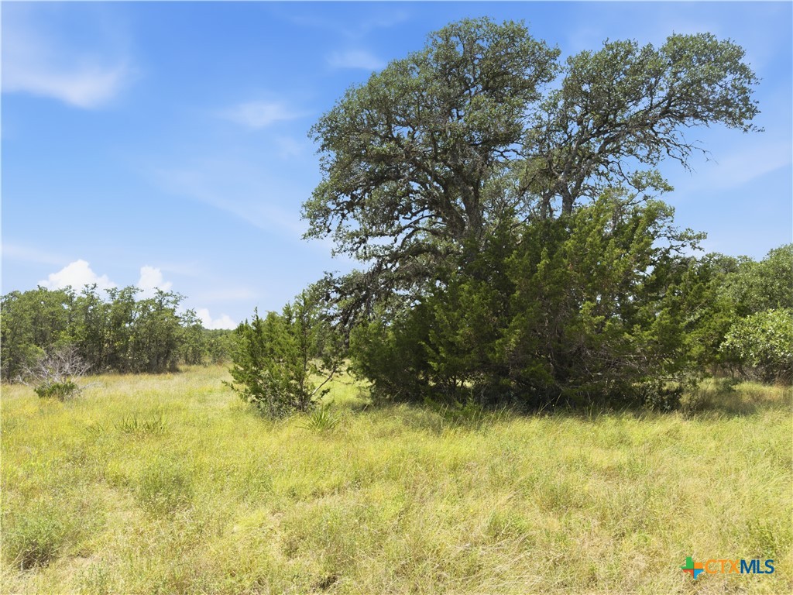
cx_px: 396
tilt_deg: +3.5
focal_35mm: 24
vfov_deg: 56.8
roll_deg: +0.7
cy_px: 298
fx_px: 550
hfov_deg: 71.6
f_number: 1.8
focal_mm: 6.8
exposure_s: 1/5000
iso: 64
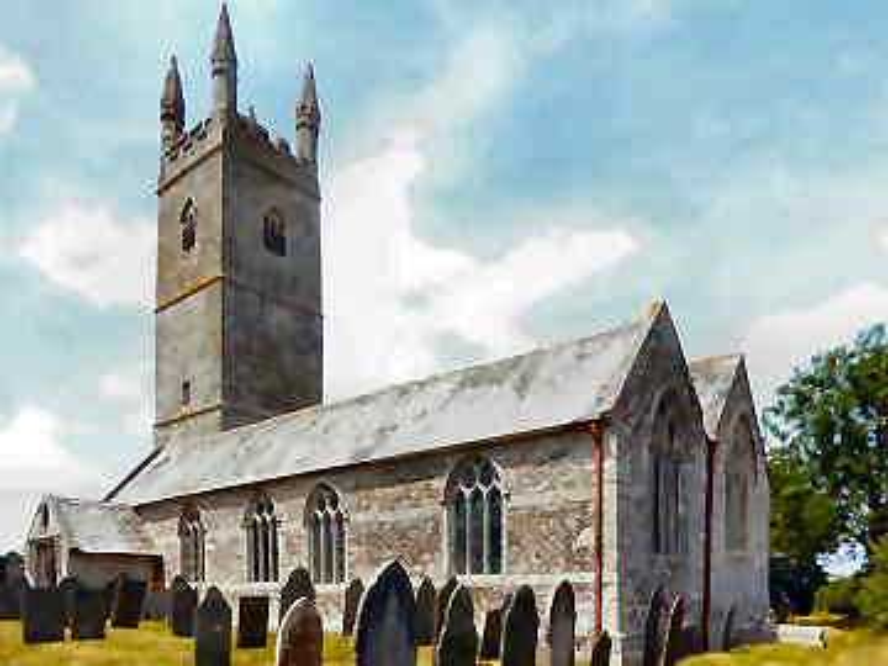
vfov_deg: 56.8
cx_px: 444
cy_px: 333
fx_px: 616
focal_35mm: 24
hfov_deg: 71.6
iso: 3200
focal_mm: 4.3
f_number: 8
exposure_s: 1/2000
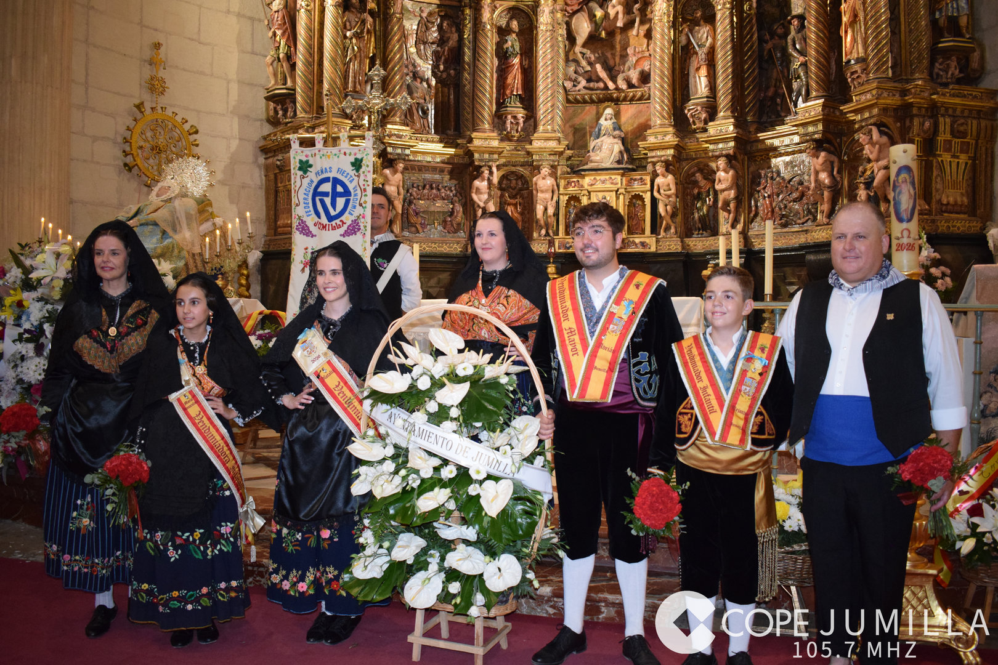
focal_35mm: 30
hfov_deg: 61.9
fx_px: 832
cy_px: 332
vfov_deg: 43.6
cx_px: 499
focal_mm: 20
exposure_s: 1/60
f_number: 3.5
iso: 2500
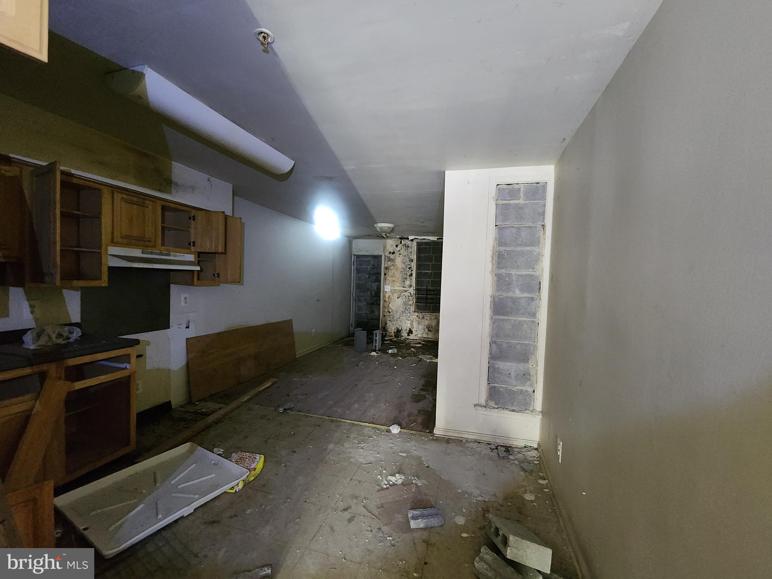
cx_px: 386
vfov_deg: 89.9
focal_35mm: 13
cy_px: 290
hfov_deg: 106.2
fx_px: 290
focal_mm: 2.2
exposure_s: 1/25
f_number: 2.2
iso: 1000
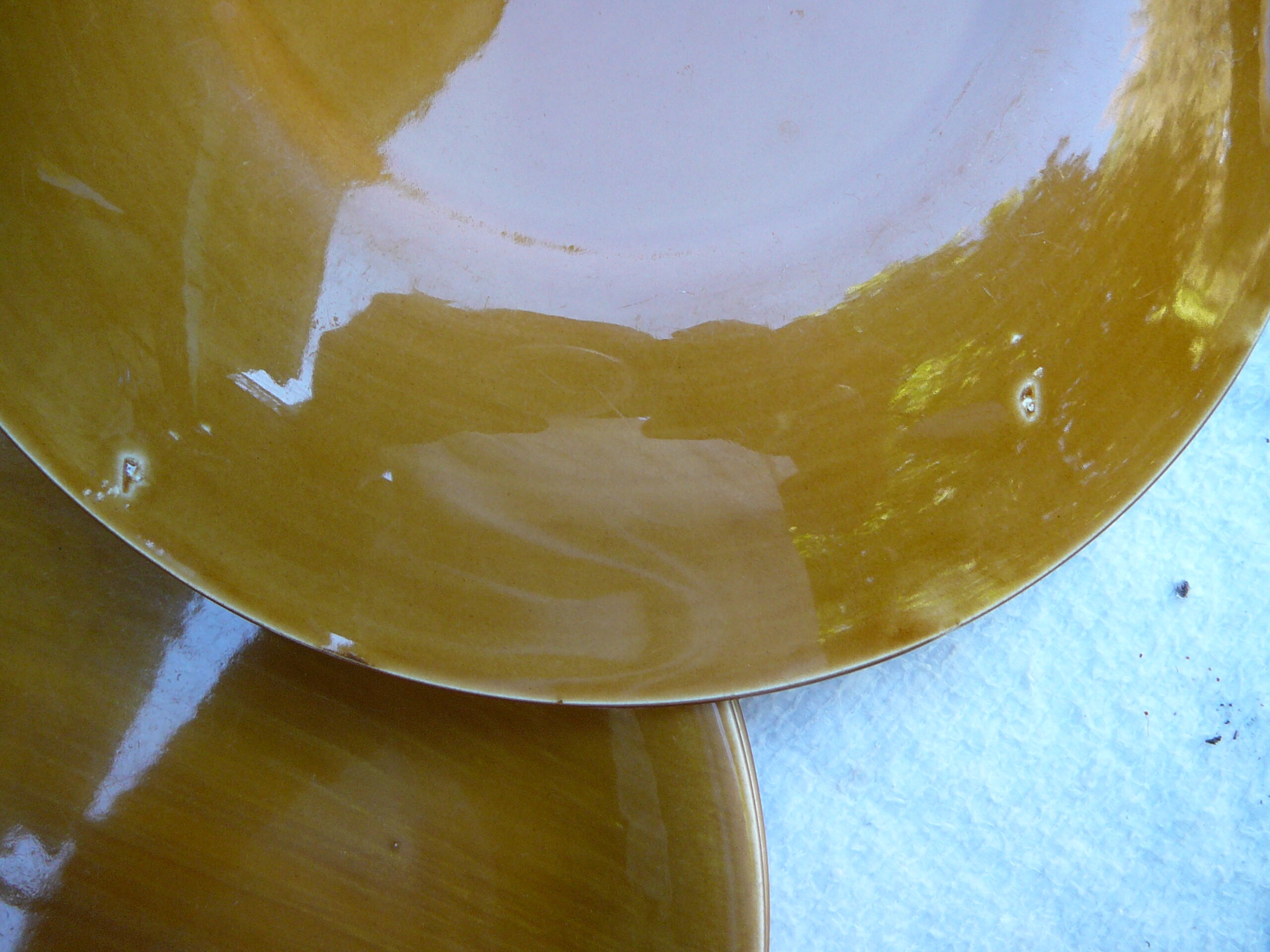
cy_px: 476
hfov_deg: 52.6
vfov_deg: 40.7
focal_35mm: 35
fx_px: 1284
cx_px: 635
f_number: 2.8
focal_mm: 5.2
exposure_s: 1/40
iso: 100
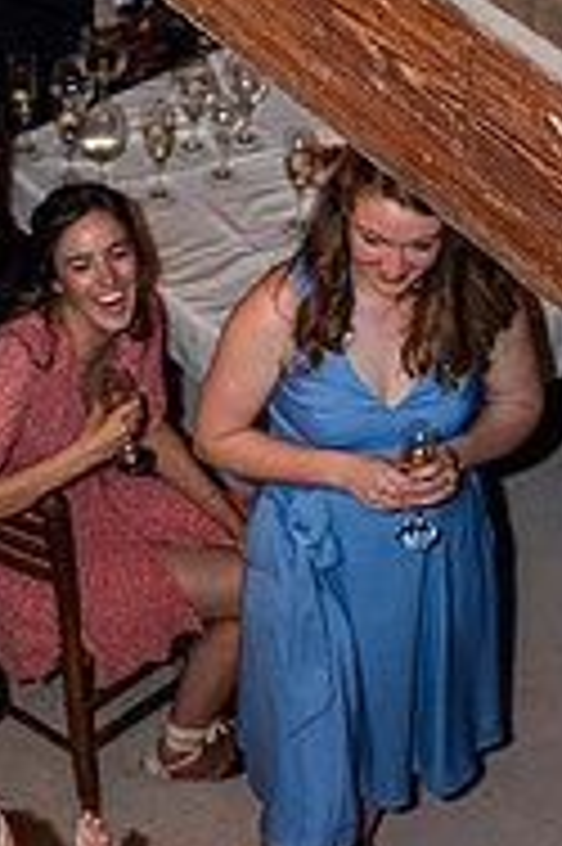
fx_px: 2815
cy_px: 860
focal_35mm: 120
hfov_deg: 11.4
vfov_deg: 16.7
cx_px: 166
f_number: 3.2
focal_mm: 50
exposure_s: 1/100
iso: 500
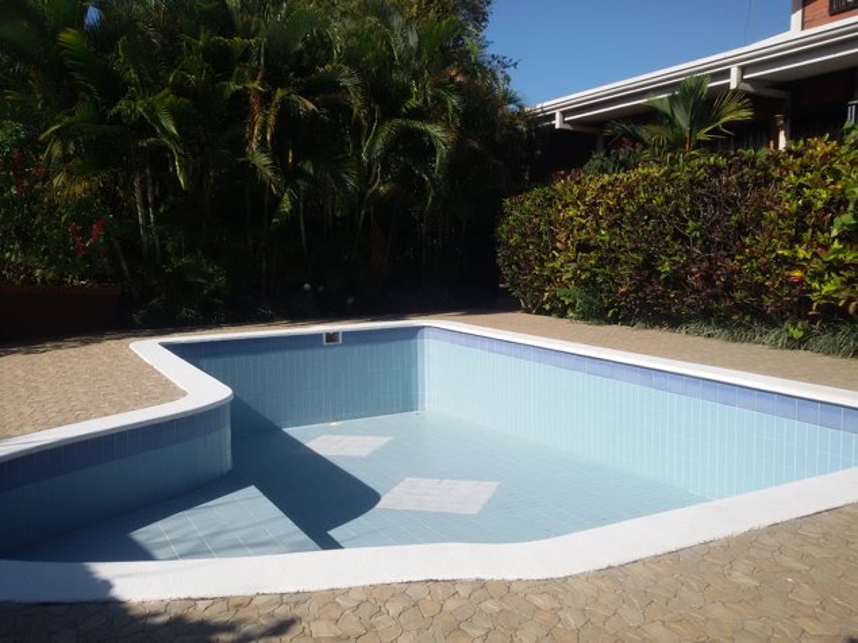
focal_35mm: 31
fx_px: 768
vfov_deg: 45.4
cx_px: 429
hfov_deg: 58.4
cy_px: 322
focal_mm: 2.93
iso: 40
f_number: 2.4
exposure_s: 1/1344
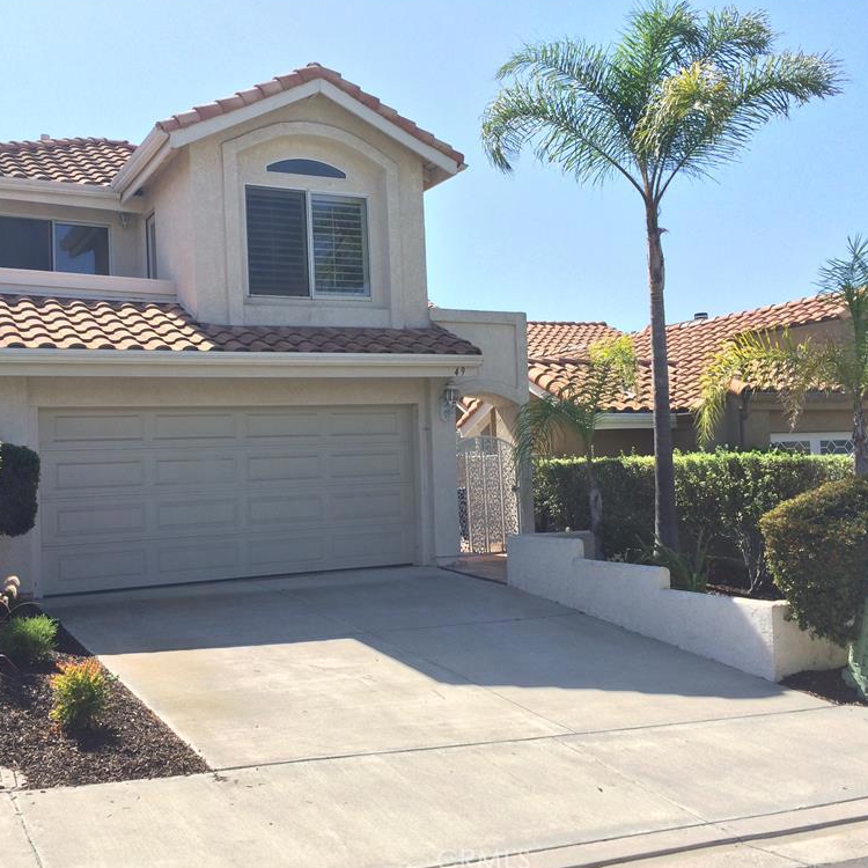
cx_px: 363
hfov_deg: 47.0
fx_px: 993
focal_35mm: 35
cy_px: 432
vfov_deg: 47.2
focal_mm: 4.15
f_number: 2.2
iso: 32
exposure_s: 1/1282
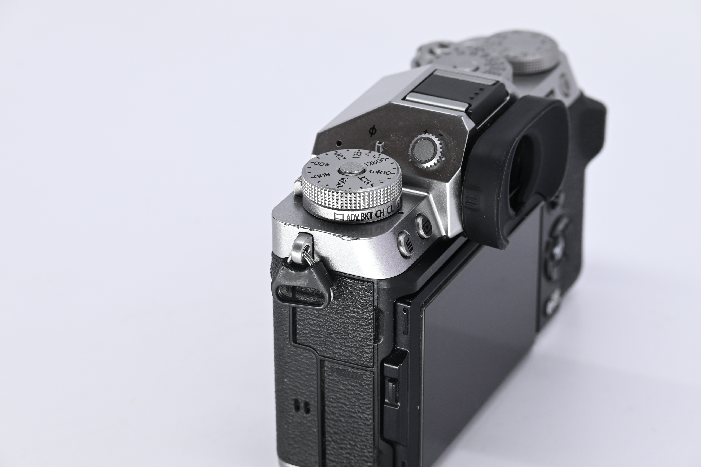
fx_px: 2453
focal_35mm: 126
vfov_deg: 10.9
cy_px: 234
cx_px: 350
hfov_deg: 16.3
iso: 500
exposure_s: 1/200
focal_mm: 84
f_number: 9
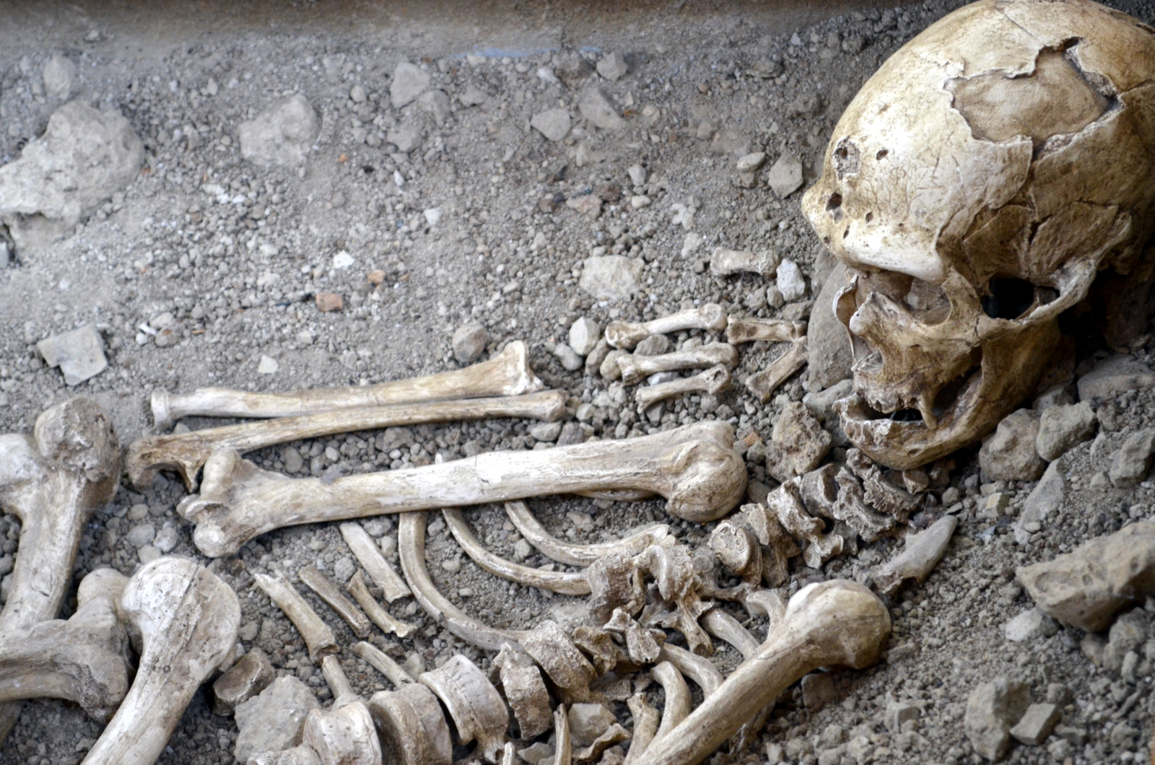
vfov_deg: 16.5
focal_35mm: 82
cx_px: 578
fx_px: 2642
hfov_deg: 24.7
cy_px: 382
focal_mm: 55
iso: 800
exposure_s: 1/40
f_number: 5.6
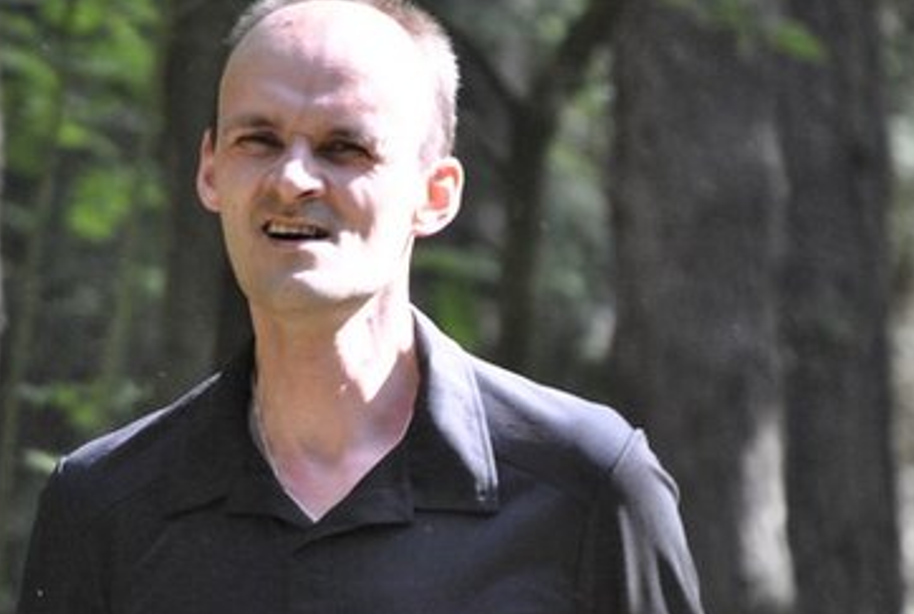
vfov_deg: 2.6
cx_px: 346
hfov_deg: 3.8
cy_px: 424
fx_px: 13687
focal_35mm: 538
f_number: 5.6
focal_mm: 200
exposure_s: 1/160
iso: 800
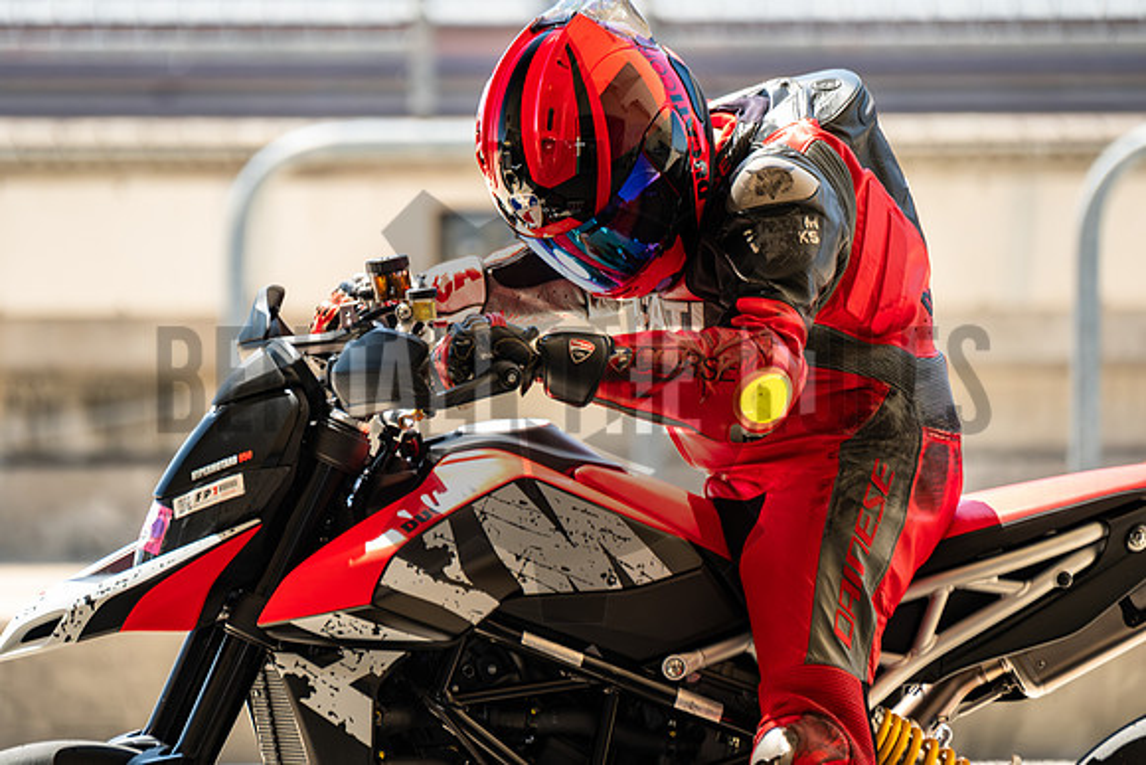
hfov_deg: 3.4
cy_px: 382
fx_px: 19104
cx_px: 573
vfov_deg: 2.3
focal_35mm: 600
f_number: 5.6
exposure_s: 1/250
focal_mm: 400
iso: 1000
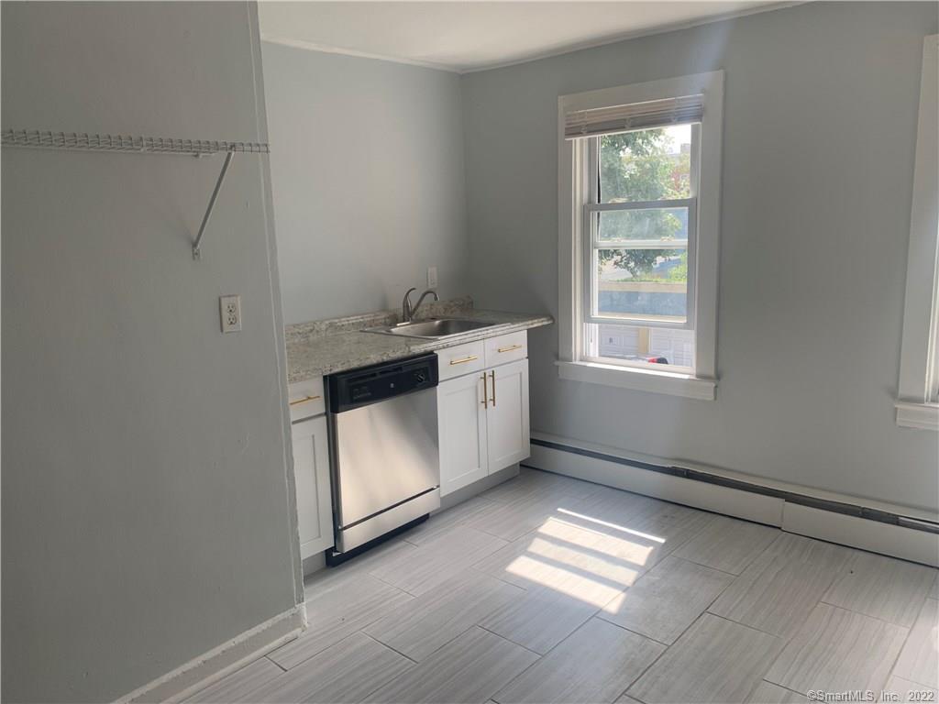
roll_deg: +1.9
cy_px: 352
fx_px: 705
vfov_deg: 53.1
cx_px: 470
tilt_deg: -9.6
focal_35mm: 26
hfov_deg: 67.3
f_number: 1.8
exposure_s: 1/306
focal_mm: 4.25
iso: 25
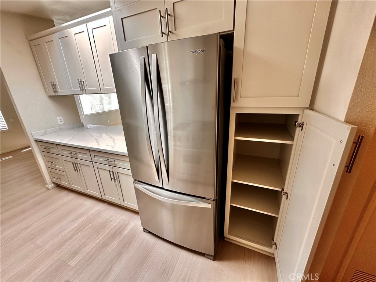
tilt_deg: -18.6
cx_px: 188
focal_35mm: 14
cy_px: 141
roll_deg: +2.5
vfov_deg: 85.7
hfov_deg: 102.1
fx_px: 152
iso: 160
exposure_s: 1/99
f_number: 2.2
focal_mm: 2.22
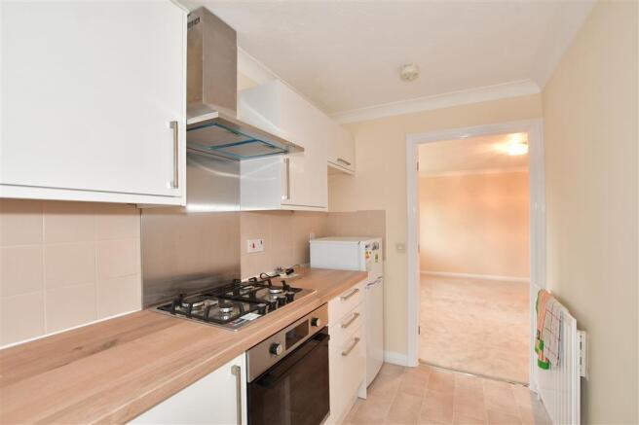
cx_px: 320
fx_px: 266
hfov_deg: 100.4
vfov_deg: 77.3
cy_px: 212
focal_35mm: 15
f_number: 8
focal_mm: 10
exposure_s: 1.3
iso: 200
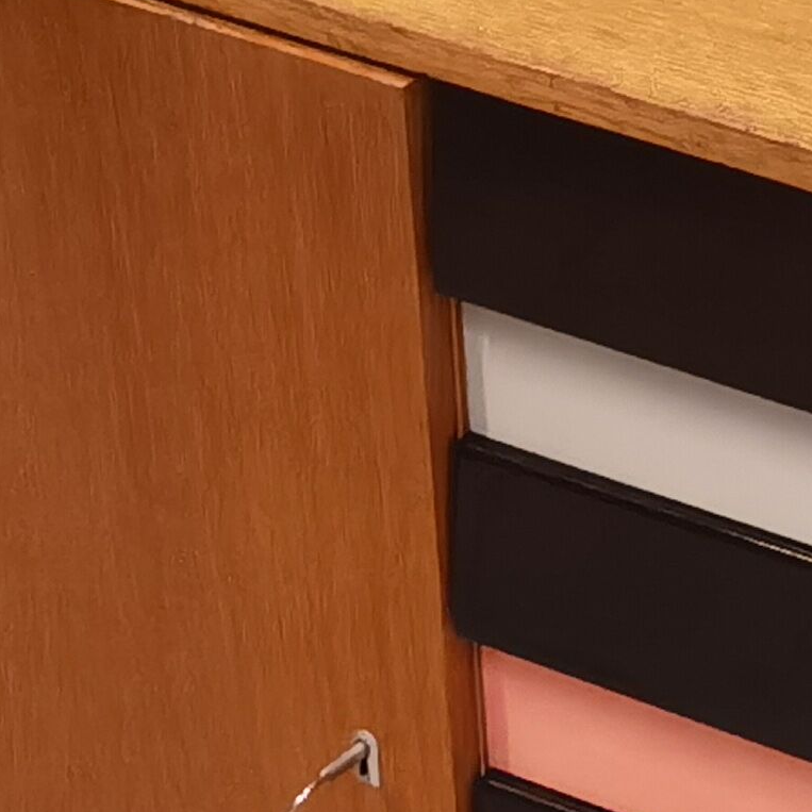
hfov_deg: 9.3
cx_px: 933
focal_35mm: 185
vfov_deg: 9.4
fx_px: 4910
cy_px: 687
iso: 500
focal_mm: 6.71
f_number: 1.9
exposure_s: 1/33.3
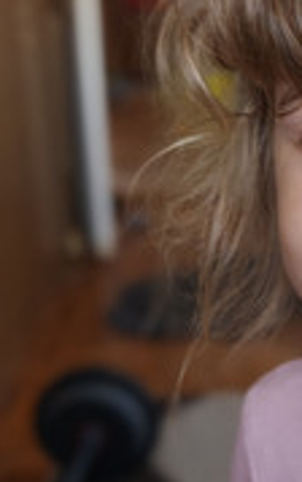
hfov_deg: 17.0
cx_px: 473
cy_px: 237
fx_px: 895
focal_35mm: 68
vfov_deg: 30.2
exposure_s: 1/300
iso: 800
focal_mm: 8.71
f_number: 1.67
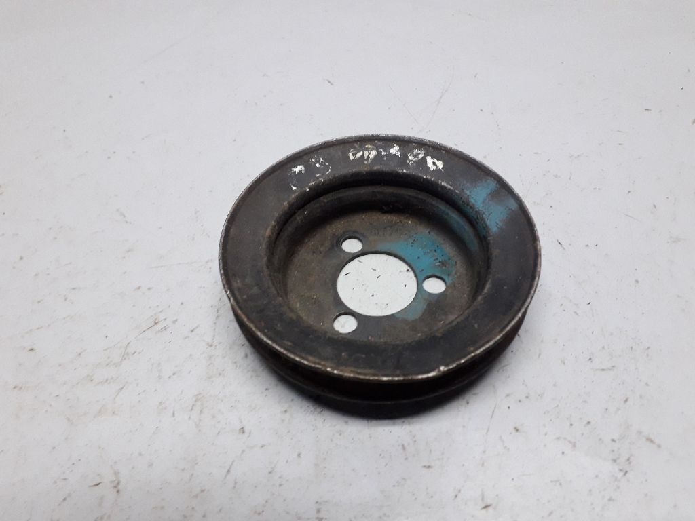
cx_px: 348
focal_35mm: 27
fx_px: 542
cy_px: 260
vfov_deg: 51.4
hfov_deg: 65.3
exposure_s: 1/33
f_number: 1.9
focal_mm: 3.6
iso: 200
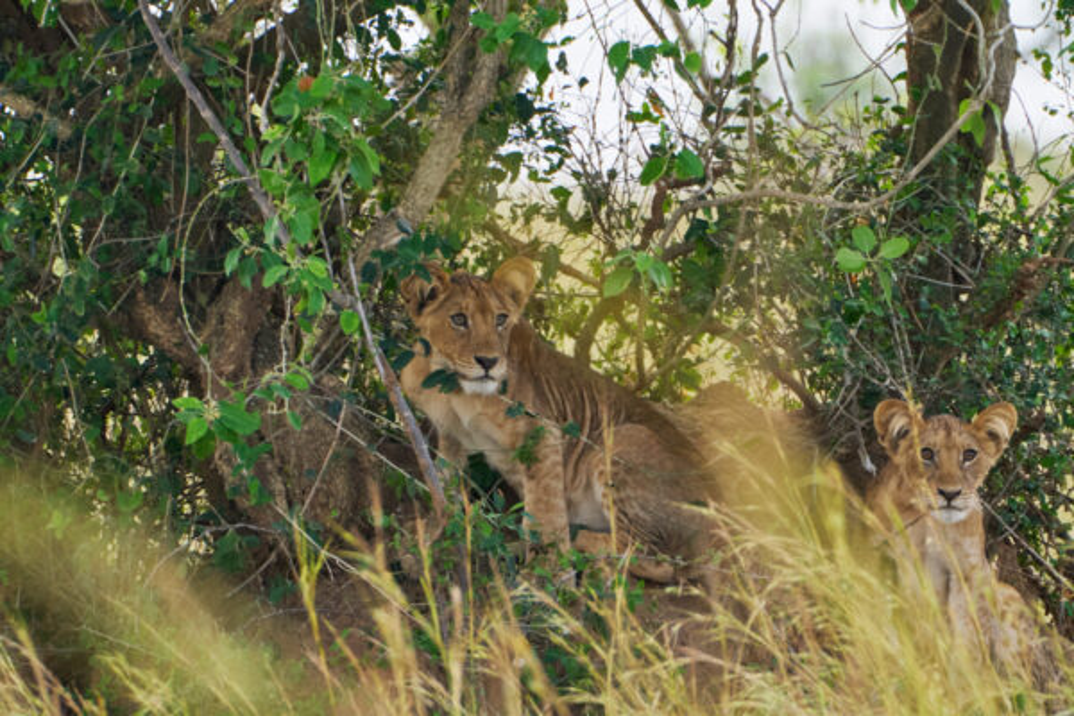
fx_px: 23865
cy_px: 358
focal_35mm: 800
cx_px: 537
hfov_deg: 2.6
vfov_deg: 1.7
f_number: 18
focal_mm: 800
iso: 3200
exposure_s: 1/320
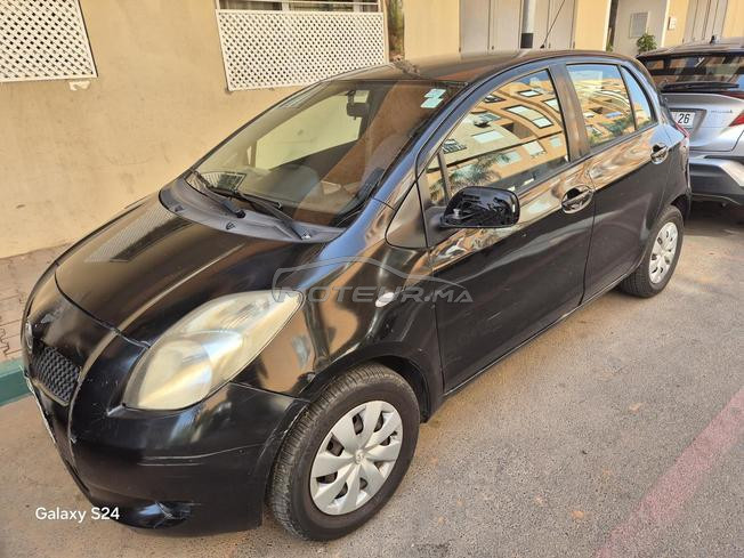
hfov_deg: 73.9
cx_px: 372
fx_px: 494
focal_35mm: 23
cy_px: 279
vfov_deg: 58.9
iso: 25
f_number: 1.8
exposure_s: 1/180
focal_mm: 5.4
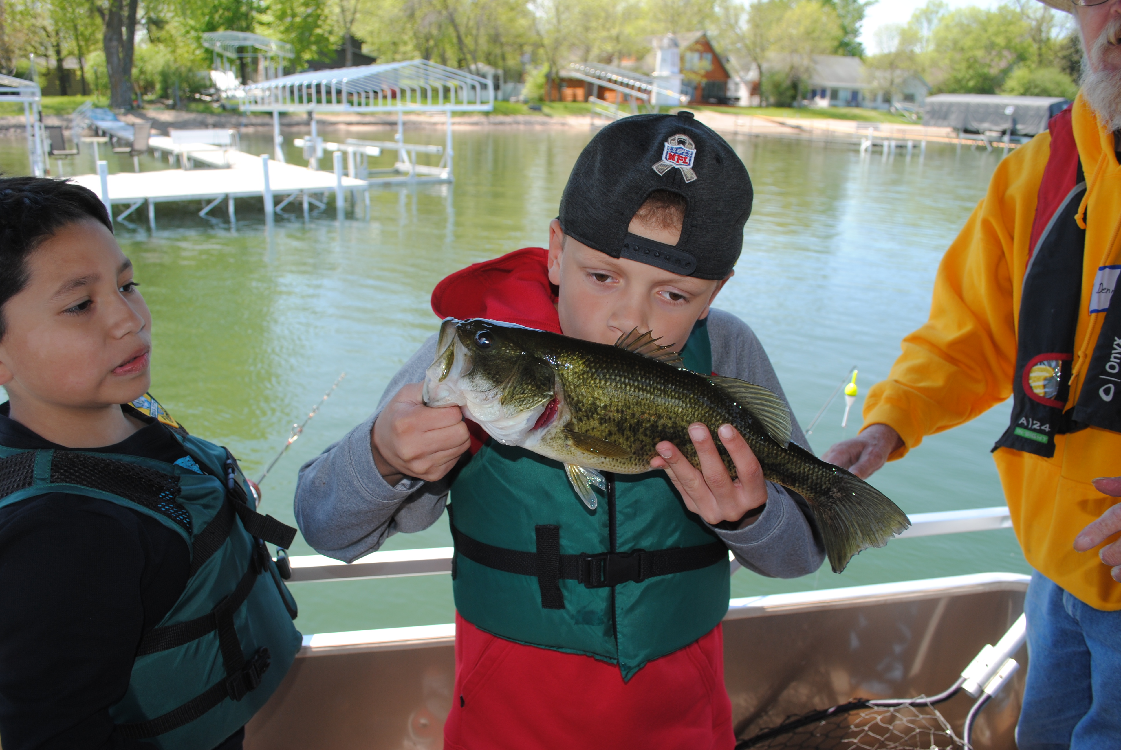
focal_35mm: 27
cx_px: 560
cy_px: 375
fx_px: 842
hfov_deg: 67.3
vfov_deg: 48.0
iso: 100
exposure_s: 1/200
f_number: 5.6
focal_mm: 18
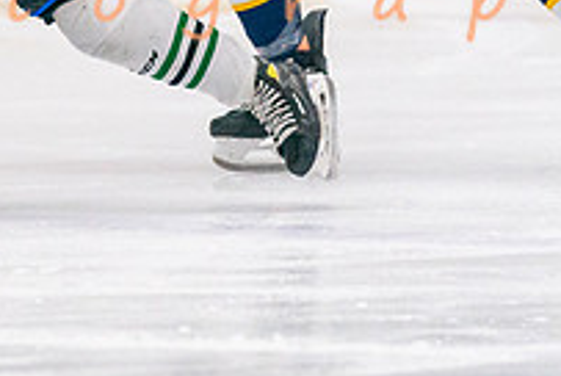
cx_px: -72
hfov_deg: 2.5
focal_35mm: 838
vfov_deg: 1.6
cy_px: -35
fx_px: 13078
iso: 4000
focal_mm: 200
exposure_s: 1/1600
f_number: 2.8
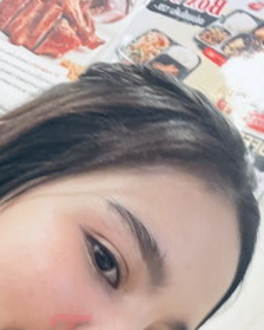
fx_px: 634
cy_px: 351
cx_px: 8
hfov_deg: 22.7
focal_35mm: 65
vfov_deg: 27.0
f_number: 2.2
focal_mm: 2.71
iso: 320
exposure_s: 1/33
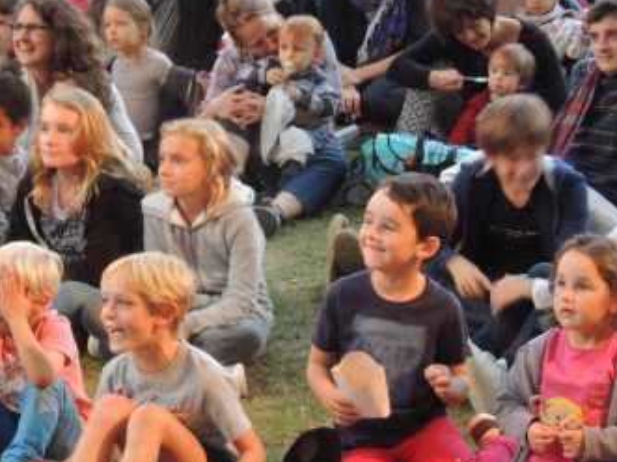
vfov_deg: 10.5
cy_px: 209
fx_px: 2512
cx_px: 83
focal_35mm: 141
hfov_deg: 13.9
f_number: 3.9
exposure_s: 1/15
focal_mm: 12.4
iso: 400
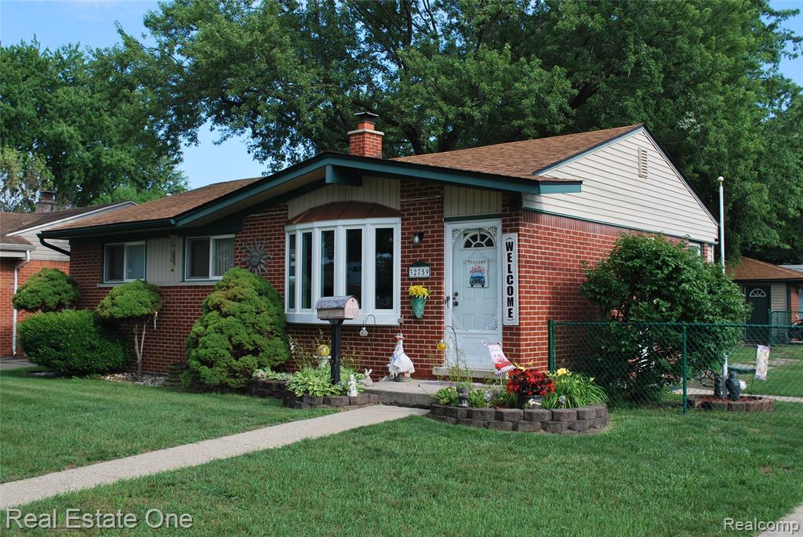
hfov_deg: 53.1
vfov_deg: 37.0
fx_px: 804
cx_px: 402
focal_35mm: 36
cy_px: 268
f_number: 6.3
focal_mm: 24
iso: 100
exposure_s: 1/160
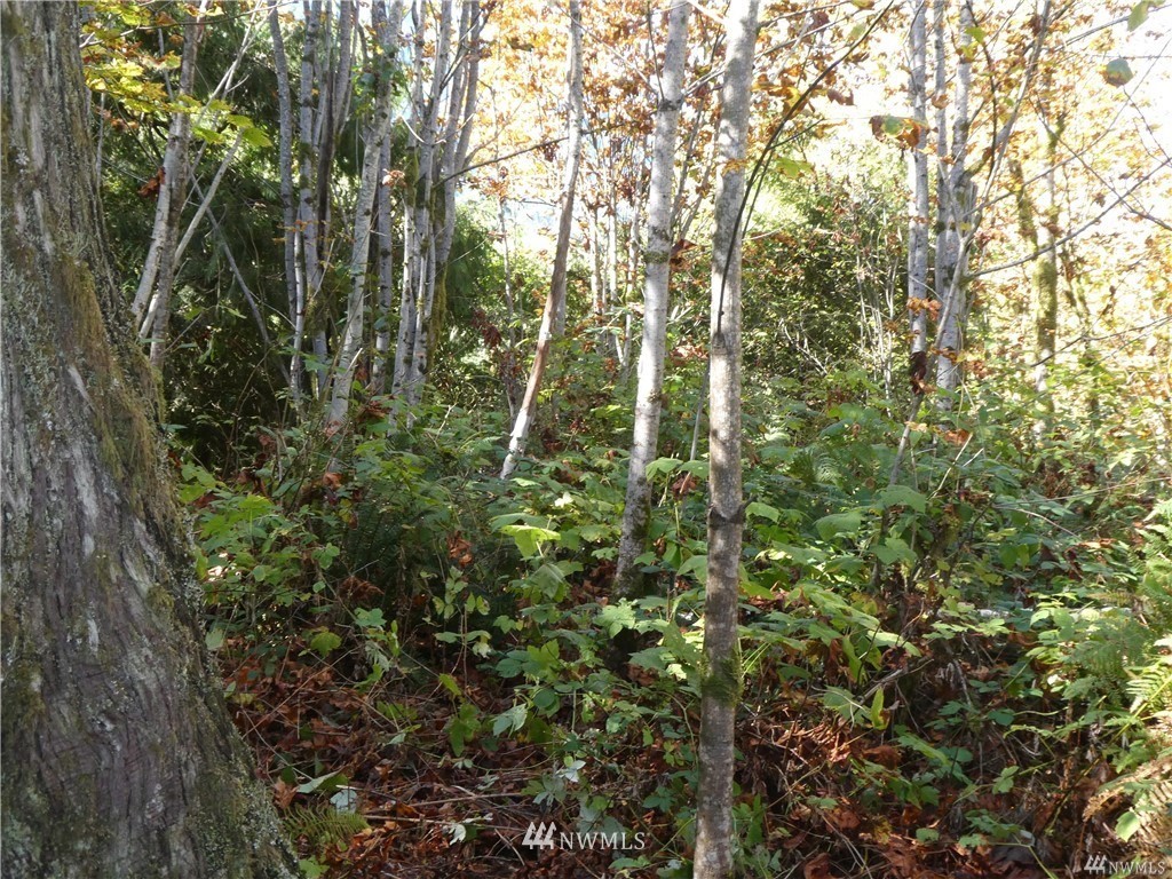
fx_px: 1591
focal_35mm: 47
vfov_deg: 30.9
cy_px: 440
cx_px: 586
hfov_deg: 40.4
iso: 200
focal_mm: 8.4
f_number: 4
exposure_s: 1/60
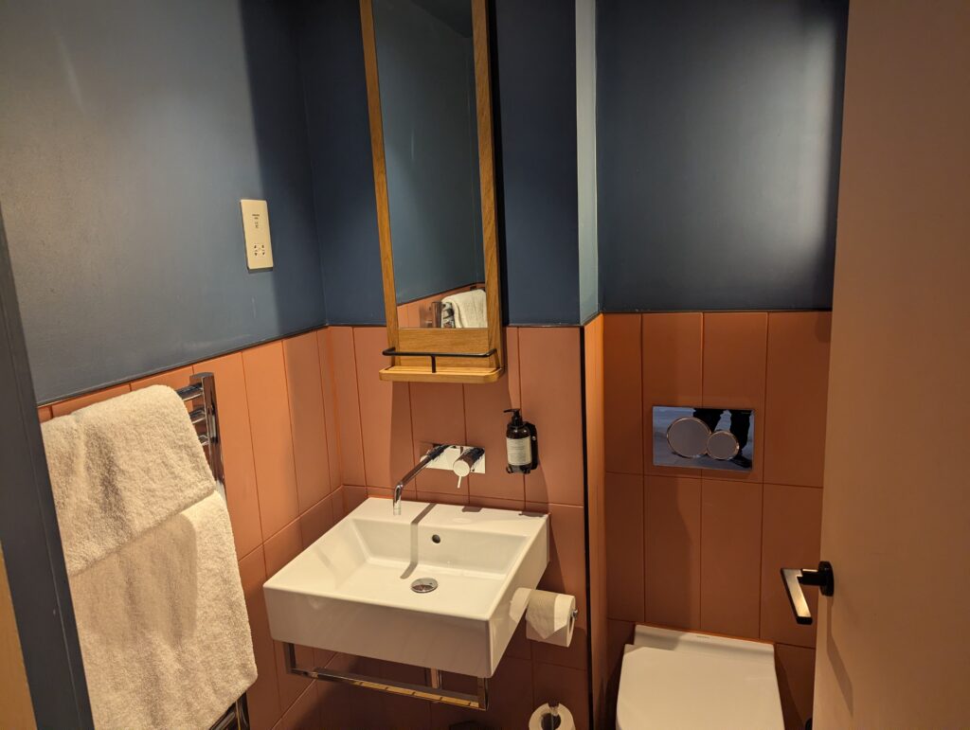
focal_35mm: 24
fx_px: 673
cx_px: 485
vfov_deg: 56.9
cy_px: 365
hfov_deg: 71.5
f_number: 1.85
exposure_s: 1/100
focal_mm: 6.81
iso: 447
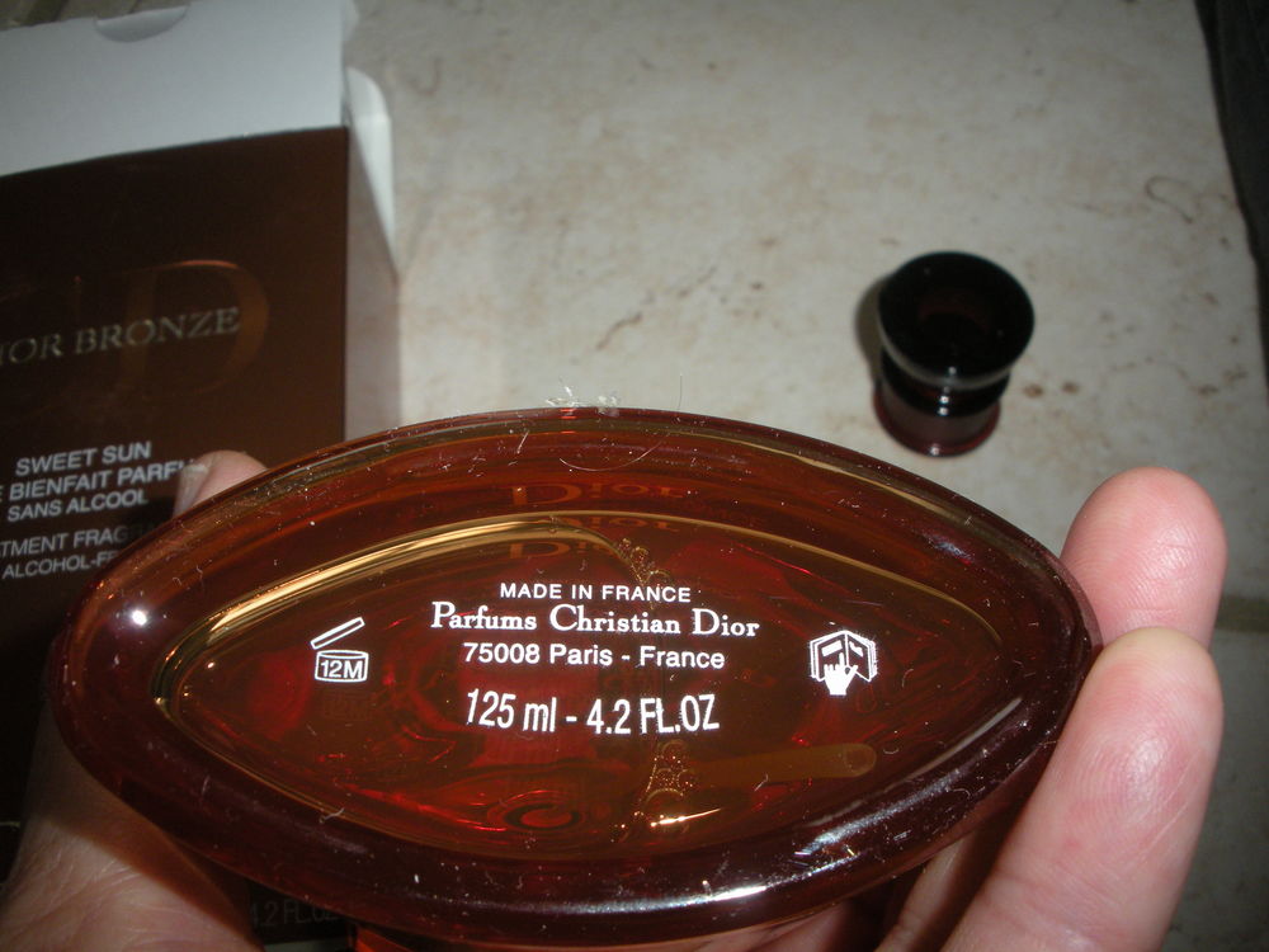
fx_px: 1283
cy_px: 476
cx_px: 634
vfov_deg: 40.7
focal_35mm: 35
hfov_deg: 52.6
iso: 200
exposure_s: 1/60
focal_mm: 6.3
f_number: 5.6
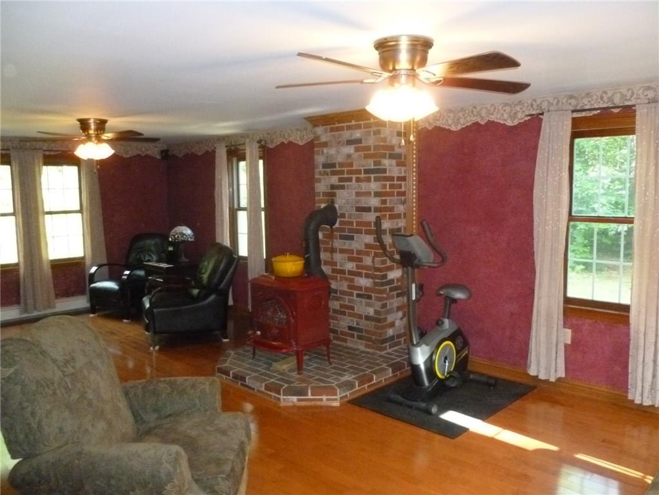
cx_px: 330
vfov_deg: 49.7
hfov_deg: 63.4
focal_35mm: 28
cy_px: 248
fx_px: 533
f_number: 3.3
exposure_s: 1/60
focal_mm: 5
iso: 800
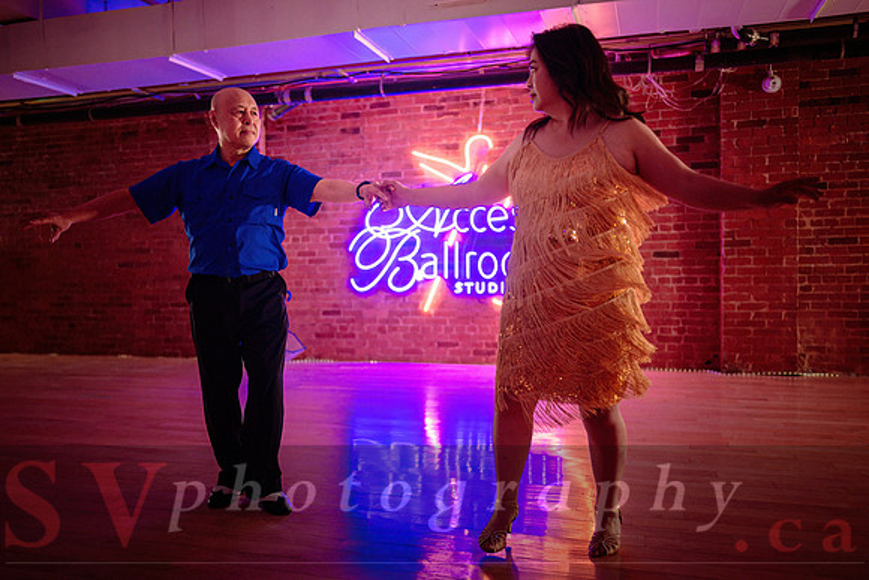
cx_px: 404
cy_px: 297
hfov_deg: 60.3
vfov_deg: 42.4
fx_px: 747
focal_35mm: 31
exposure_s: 1/250
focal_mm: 28
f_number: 1.4
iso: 2500
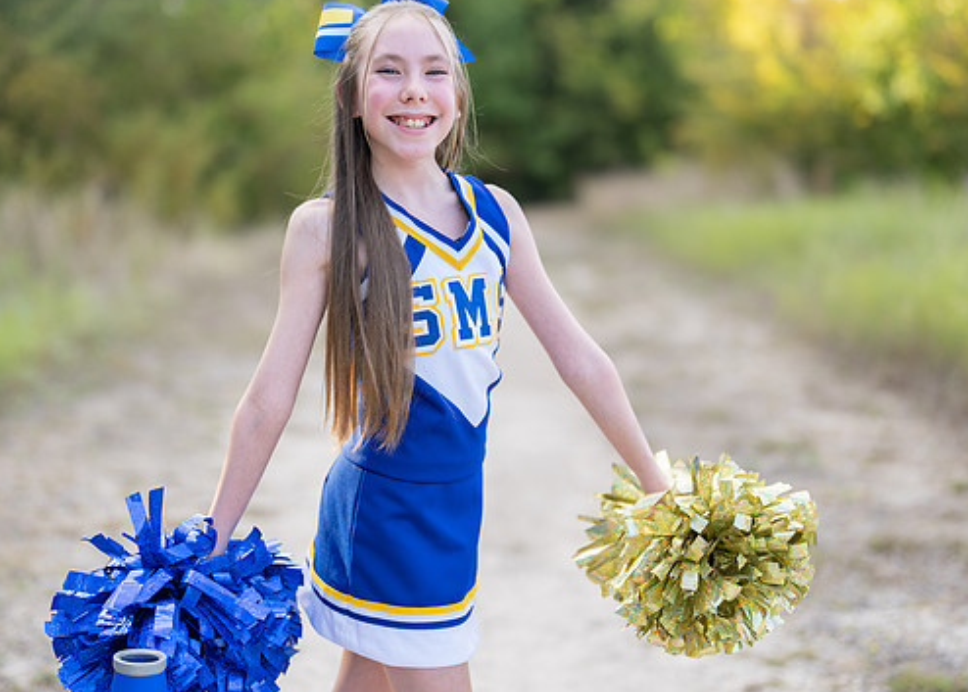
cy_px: 308
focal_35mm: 65
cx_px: 447
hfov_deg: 30.3
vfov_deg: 21.9
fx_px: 1787
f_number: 1.2
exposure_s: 1/1000
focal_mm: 50
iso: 100
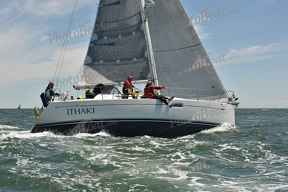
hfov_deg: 28.8
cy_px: 96
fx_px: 560
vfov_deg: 19.5
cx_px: 144
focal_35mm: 70
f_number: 13
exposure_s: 1/800
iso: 320
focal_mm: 70
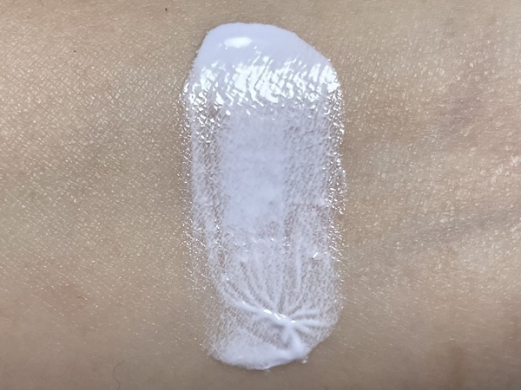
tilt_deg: -68.7
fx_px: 391
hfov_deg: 67.3
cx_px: 260
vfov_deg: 53.1
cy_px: 195
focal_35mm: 26
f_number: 1.6
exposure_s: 1/120
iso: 125
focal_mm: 4.2
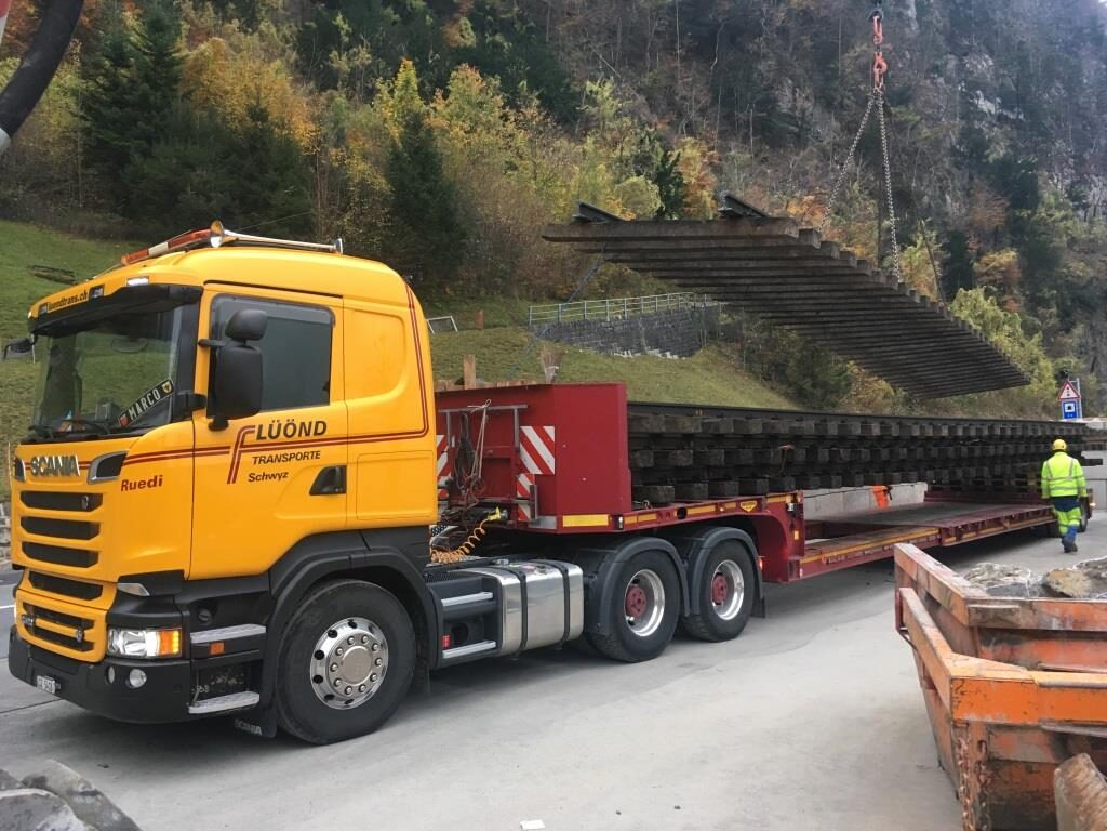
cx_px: 554
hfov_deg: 61.7
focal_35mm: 29
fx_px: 927
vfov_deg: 48.2
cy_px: 416
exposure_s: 1/33
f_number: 2.2
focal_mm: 4.15
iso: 50
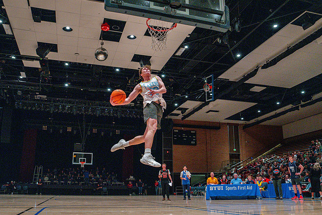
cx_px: 157
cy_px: 128
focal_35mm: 32
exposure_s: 1/400
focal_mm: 24
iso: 6400
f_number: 3.2
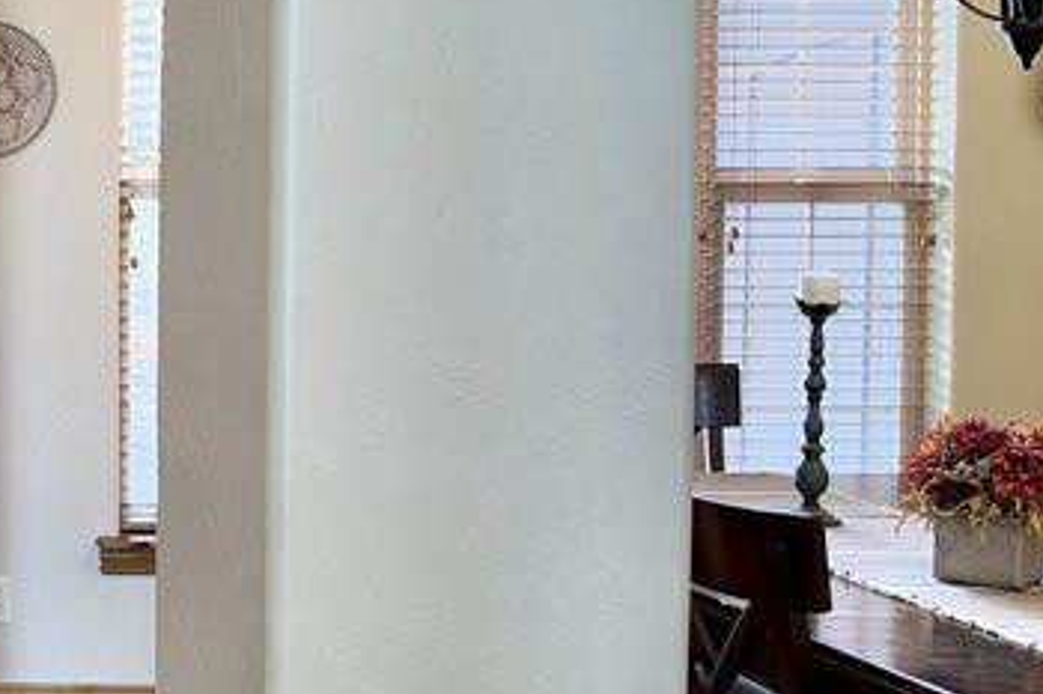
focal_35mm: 73
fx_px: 2114
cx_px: -426
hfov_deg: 23.4
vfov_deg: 18.5
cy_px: 170
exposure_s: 1/133
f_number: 1.8
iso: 200
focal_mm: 6.93
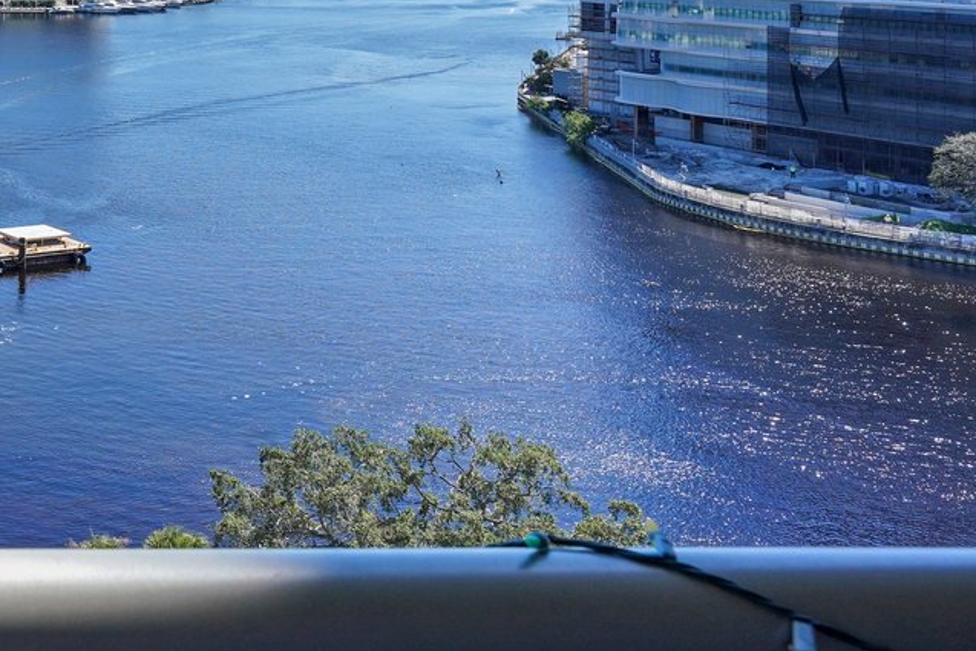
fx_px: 1220
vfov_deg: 27.2
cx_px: -343
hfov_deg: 31.5
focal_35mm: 45
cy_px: -79
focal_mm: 14
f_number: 8
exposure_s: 1/500
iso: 400
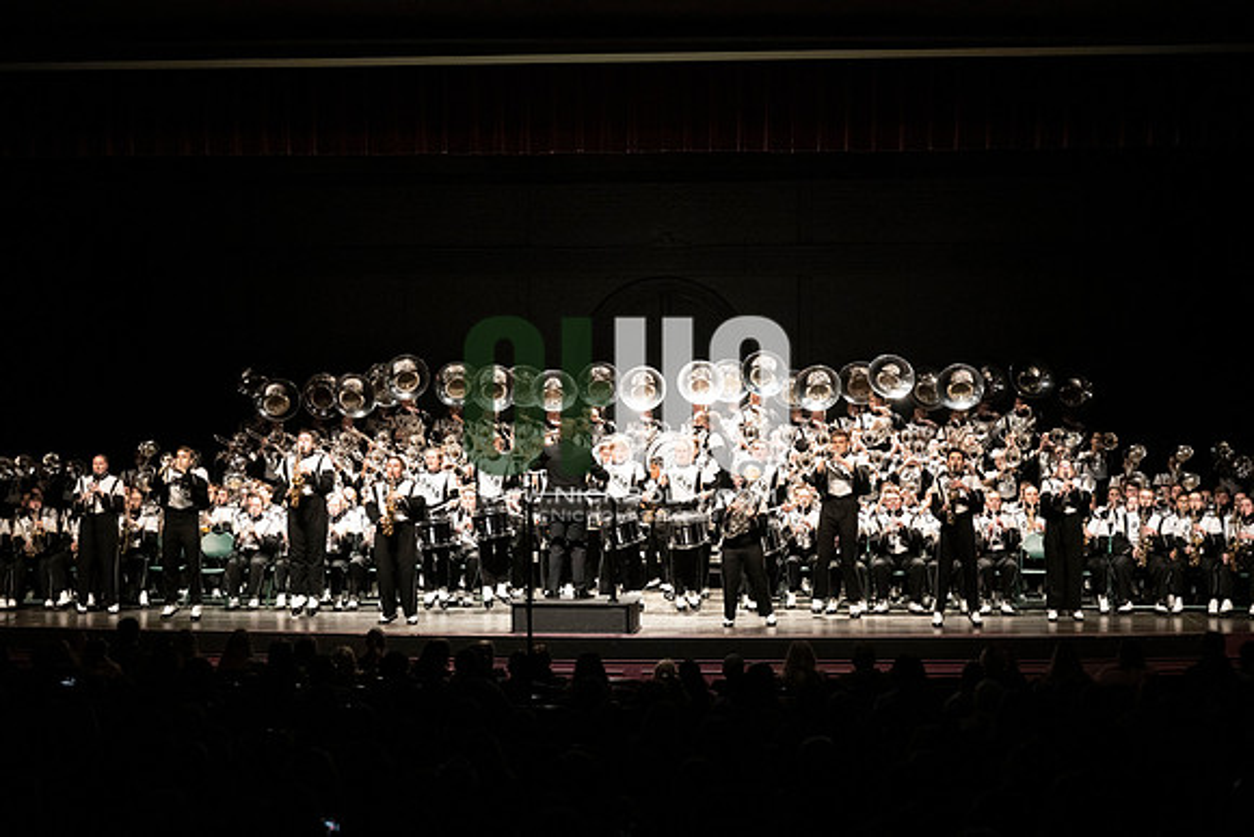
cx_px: 627
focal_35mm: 70
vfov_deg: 19.5
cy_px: 418
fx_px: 2439
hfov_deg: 28.8
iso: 8000
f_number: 4
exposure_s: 1/500
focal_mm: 70
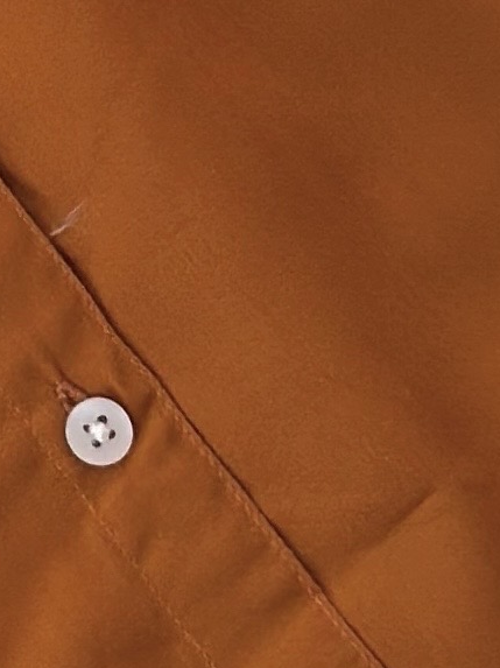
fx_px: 6517
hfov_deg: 4.3
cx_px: -859
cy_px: -849
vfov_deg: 5.7
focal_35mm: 338
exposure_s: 1/935
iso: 80
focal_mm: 6.86
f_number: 1.78
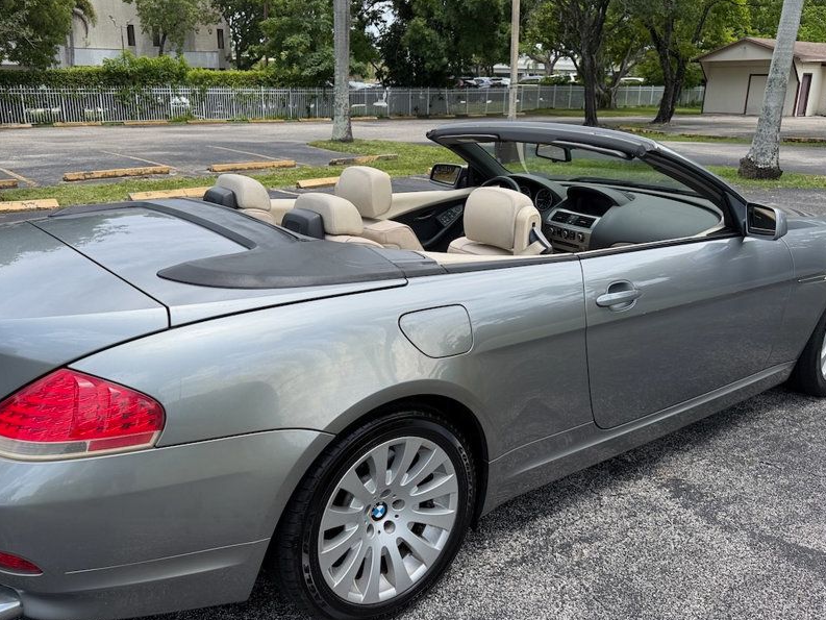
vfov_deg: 45.4
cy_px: 342
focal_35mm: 31
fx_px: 740
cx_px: 380
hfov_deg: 58.3
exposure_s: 1/2525
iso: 80
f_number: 1.78
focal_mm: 6.76
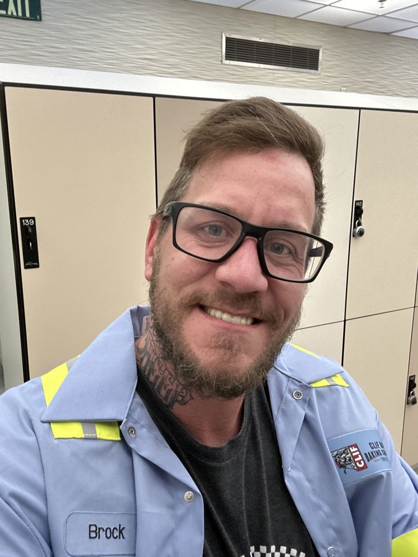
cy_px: 278
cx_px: 209
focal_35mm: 30
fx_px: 483
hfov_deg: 46.8
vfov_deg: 60.0
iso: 250
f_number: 1.9
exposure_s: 1/60
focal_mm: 2.69
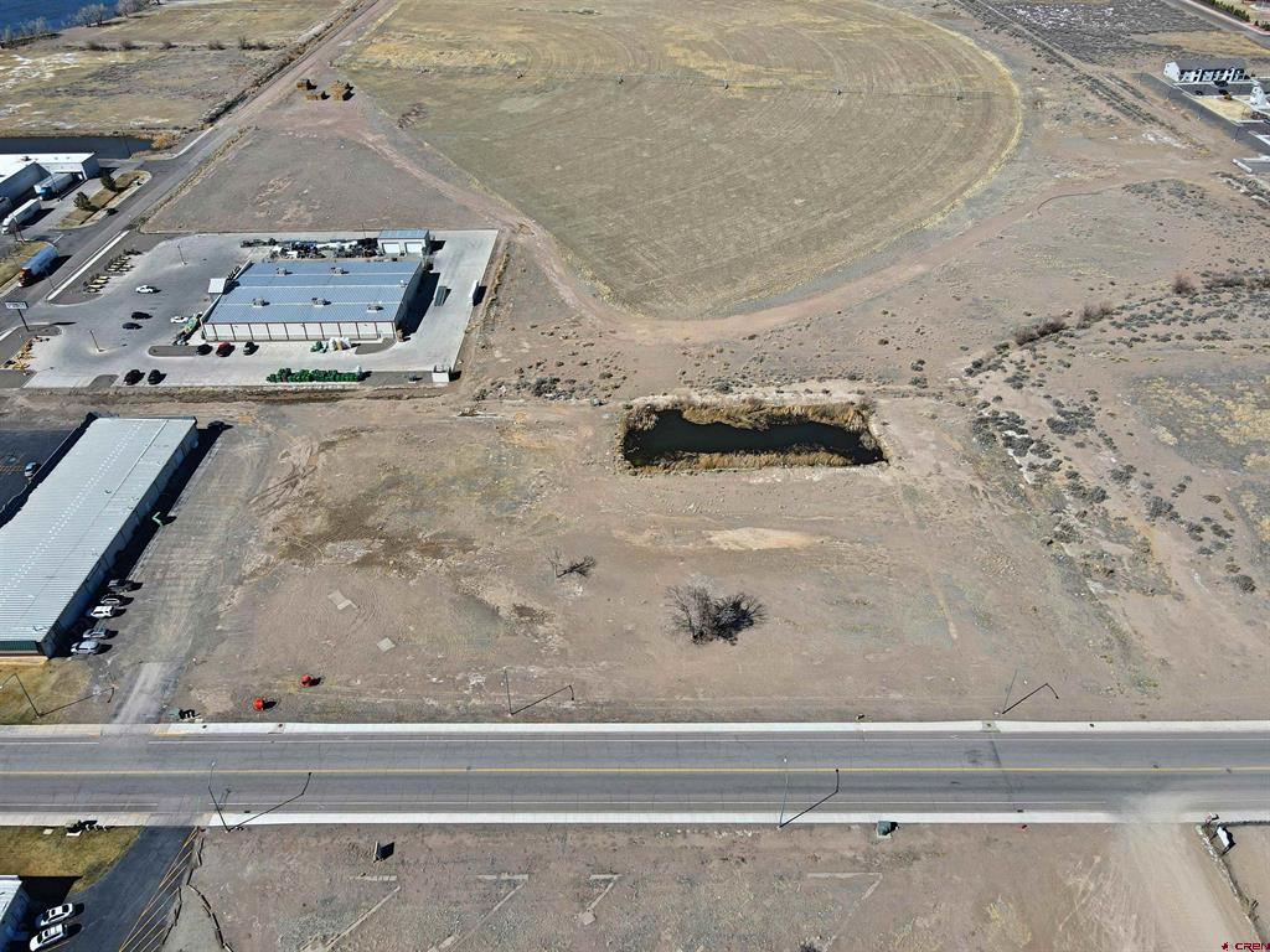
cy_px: 476
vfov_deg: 56.8
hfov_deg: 71.6
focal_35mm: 24
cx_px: 635
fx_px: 881
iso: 100
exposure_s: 1/800
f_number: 2.8
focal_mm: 4.5
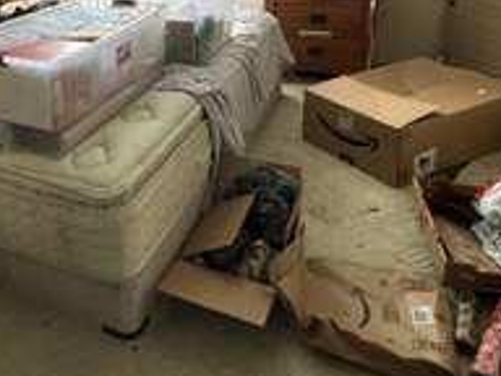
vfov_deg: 38.3
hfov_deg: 49.5
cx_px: 99
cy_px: 48
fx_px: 507
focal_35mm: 35
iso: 160
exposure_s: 1/60
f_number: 2.2
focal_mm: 2.22
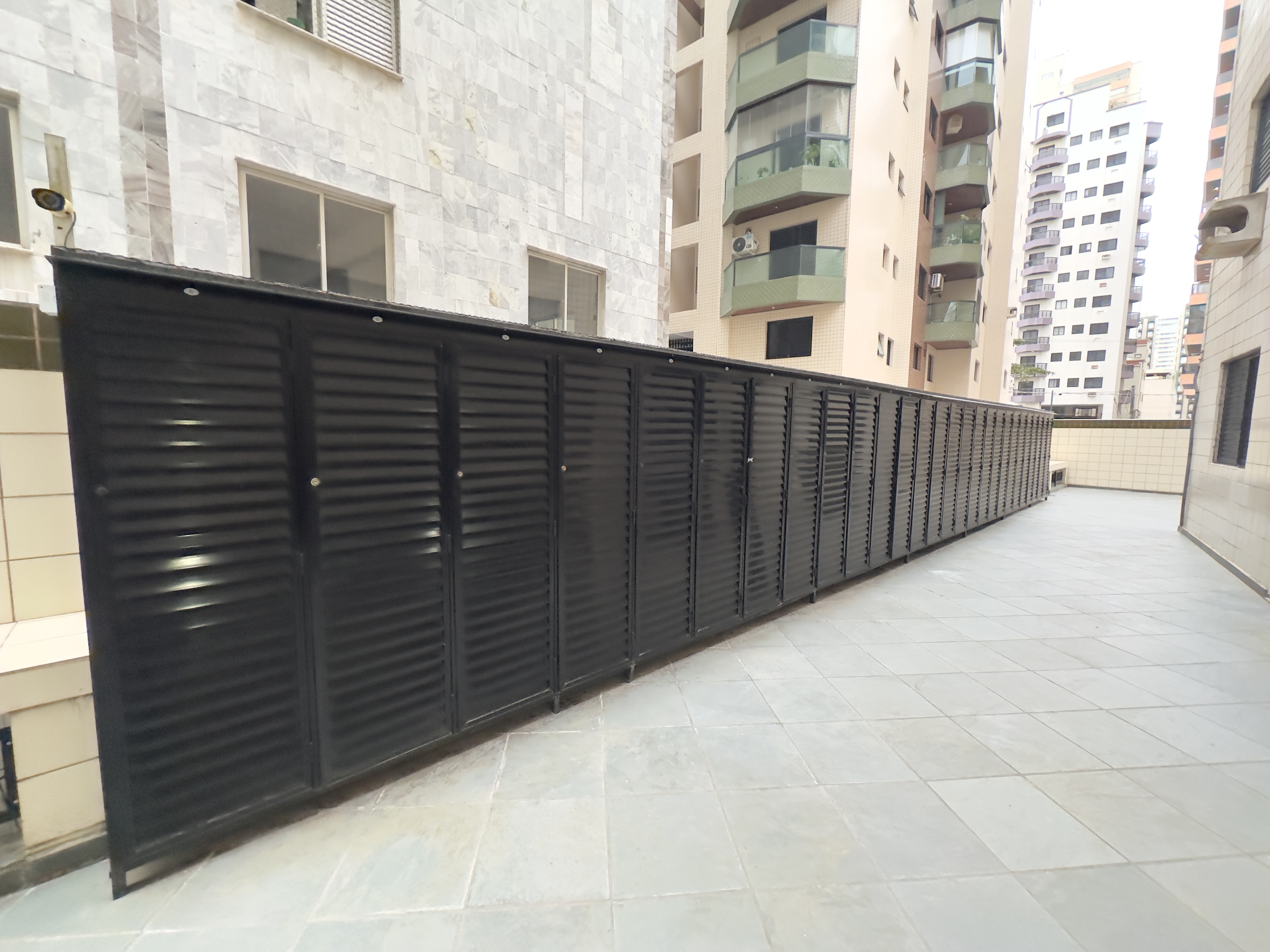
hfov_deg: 102.1
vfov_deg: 85.7
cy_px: 476
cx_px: 635
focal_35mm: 14
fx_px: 514
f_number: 2.2
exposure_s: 1/41
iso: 1250
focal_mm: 2.22
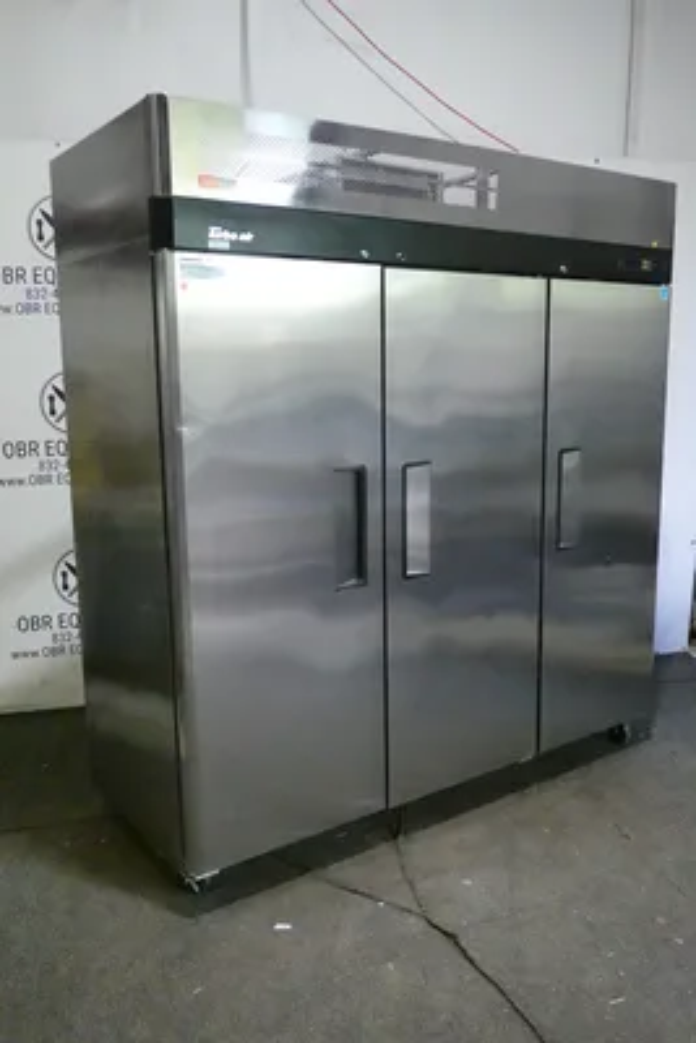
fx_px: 898
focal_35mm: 31
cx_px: 348
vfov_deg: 60.3
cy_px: 522
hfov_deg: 42.4
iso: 6400
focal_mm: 11.52
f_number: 3.5
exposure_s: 1/400
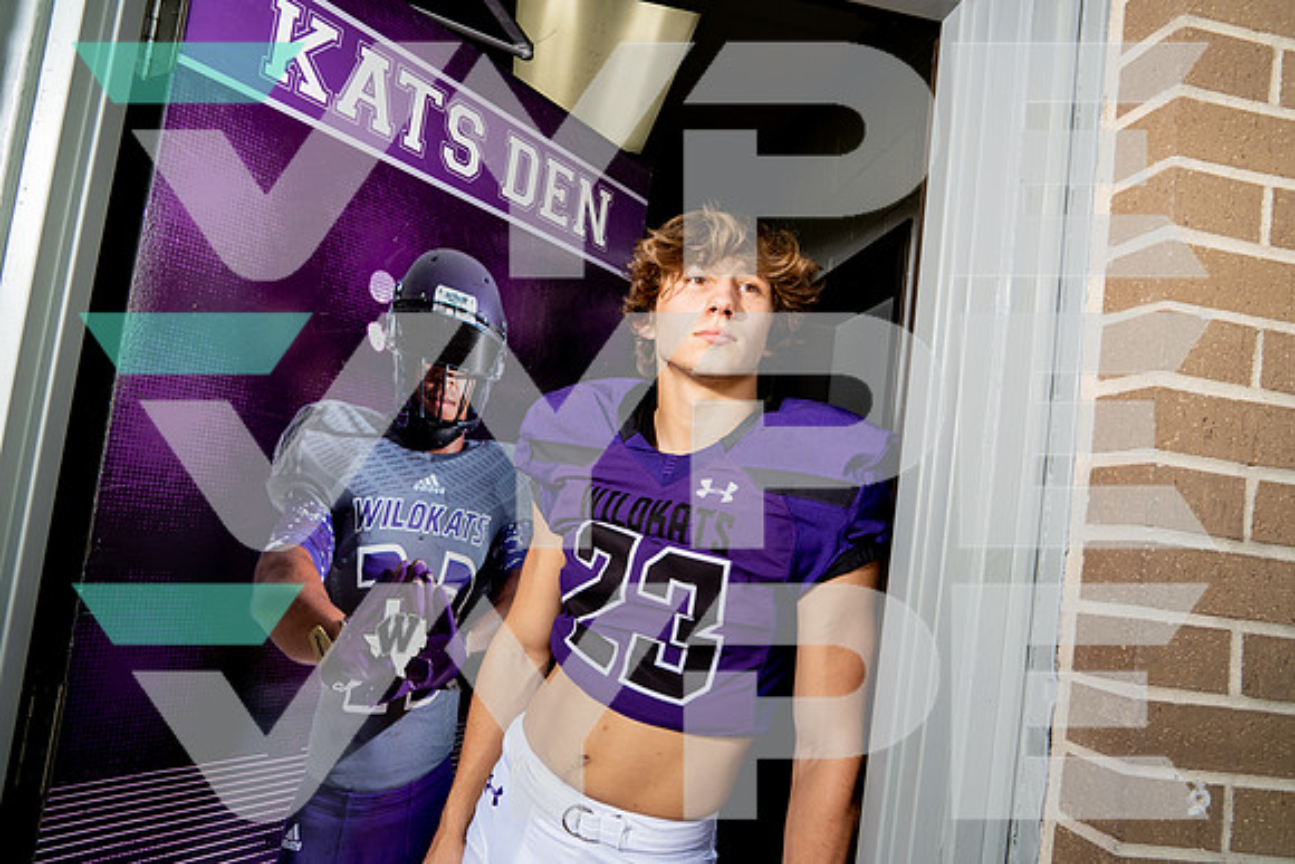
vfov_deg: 49.6
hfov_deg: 69.4
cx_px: 648
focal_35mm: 26
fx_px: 935
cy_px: 432
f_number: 5.6
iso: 200
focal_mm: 26
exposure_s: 1/250
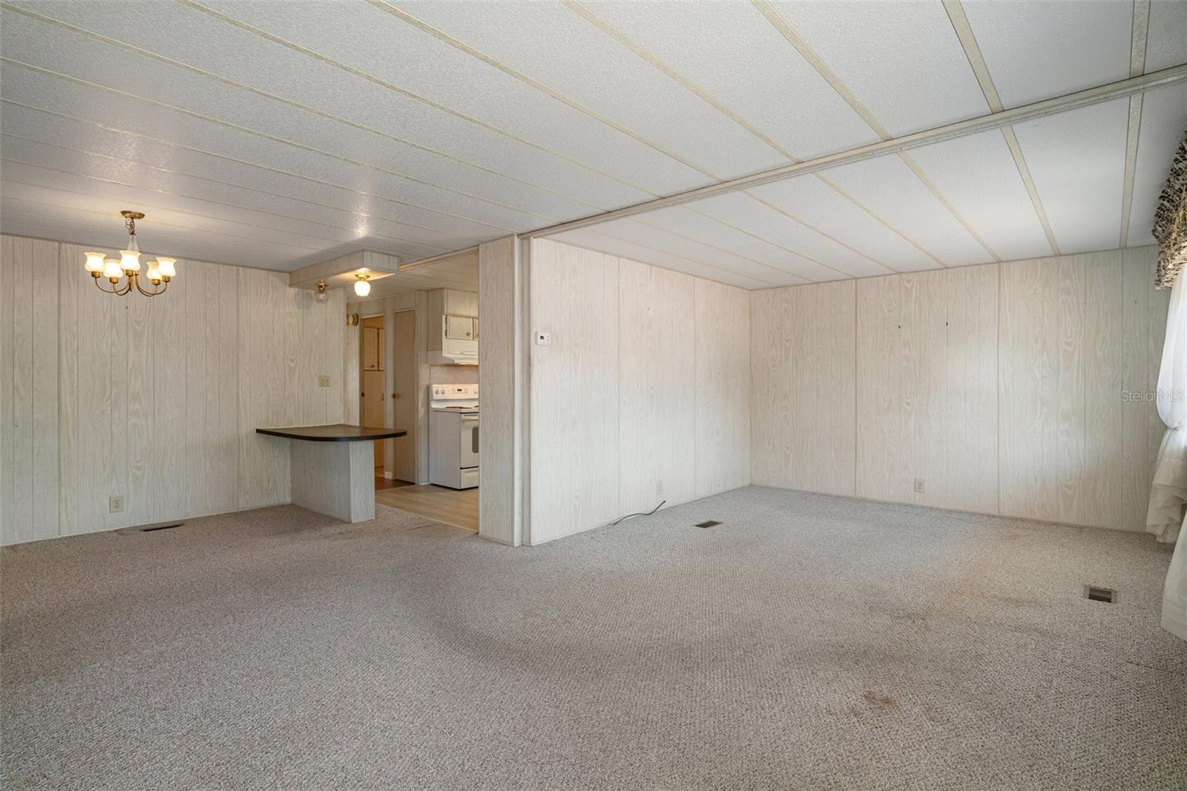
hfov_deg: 93.3
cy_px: 396
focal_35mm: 17
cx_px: 594
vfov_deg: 70.4
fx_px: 560
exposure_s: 1/2.5
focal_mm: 17
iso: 320
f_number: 8
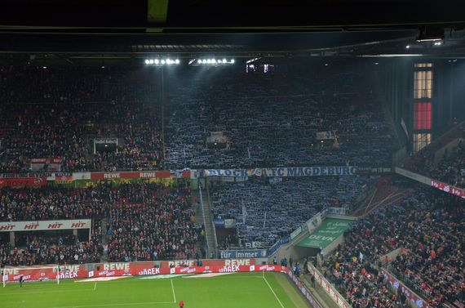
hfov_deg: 23.4
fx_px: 1121
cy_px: 154
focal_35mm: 87
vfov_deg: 15.6
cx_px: 232
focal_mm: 58
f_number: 5
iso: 900
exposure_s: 1/125
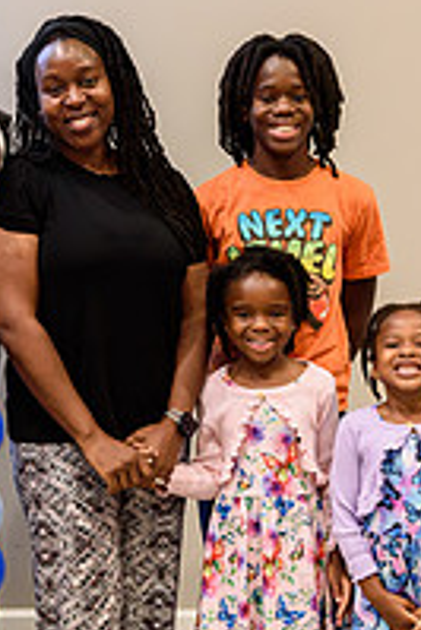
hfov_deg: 15.9
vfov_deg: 23.6
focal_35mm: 86
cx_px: 155
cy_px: 313
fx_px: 1506
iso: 1000
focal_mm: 38
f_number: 2.8
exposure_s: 1/160
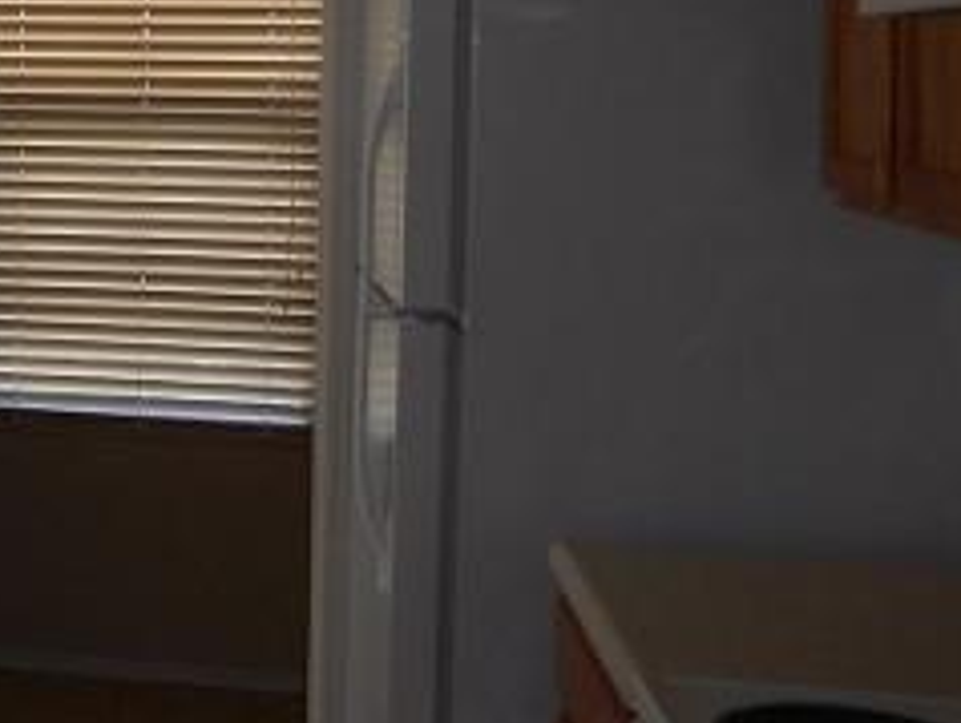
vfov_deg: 17.3
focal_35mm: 84
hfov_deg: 19.7
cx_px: -549
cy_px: 28
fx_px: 2334
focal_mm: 4.5
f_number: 3.7
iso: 100
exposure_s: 1/30
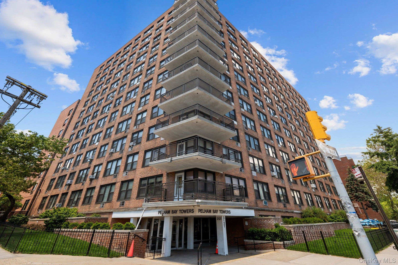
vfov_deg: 81.2
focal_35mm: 14
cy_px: 132
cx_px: 199
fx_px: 155
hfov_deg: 104.3
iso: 200
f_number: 9
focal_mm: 14
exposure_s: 1/200
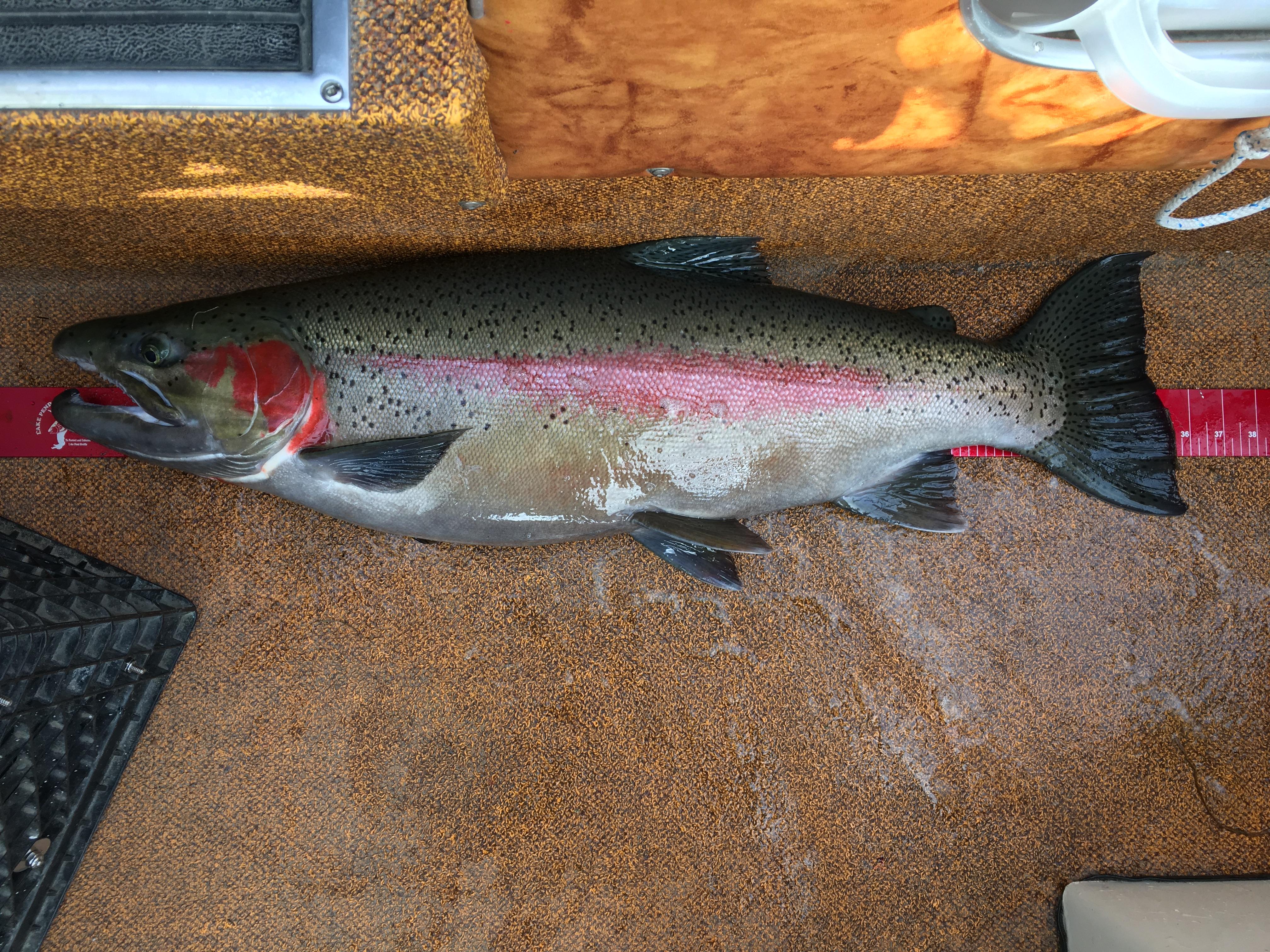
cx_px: 635
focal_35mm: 29
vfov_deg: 48.2
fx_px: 1064
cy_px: 476
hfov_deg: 61.7
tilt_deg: -85.9
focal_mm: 4.15
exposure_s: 1/120
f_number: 2.2
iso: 32
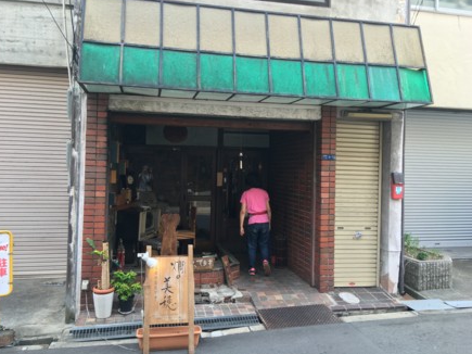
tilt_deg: +0.4
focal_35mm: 30
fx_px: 409
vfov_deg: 46.8
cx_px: 232
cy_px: 172
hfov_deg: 60.0
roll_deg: -1.2
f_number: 2.2
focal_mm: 4.15
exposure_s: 1/120
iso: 25
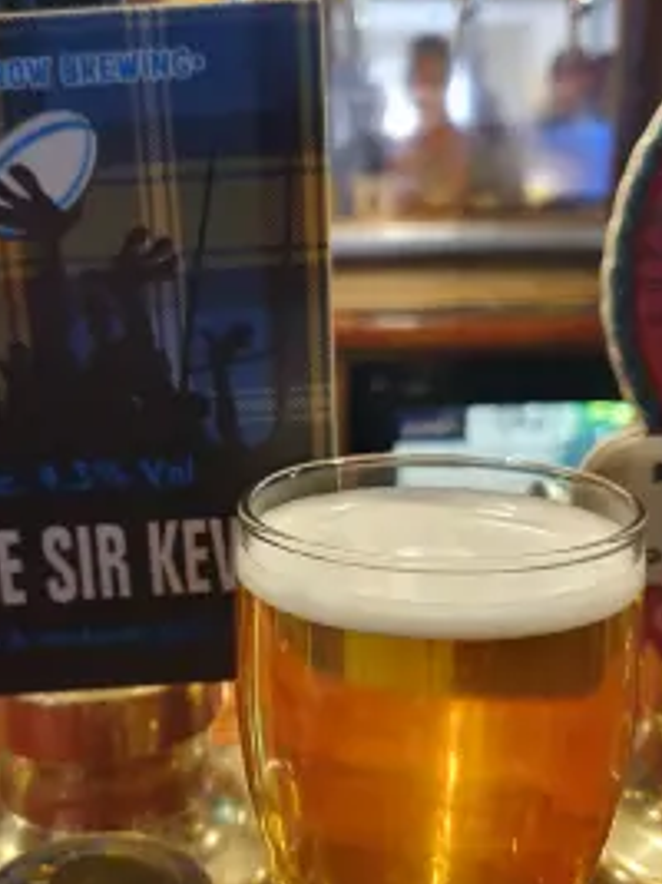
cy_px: 507
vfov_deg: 47.7
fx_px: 995
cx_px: 271
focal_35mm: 39
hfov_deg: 36.7
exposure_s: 1/50
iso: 250
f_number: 1.5
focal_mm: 4.32
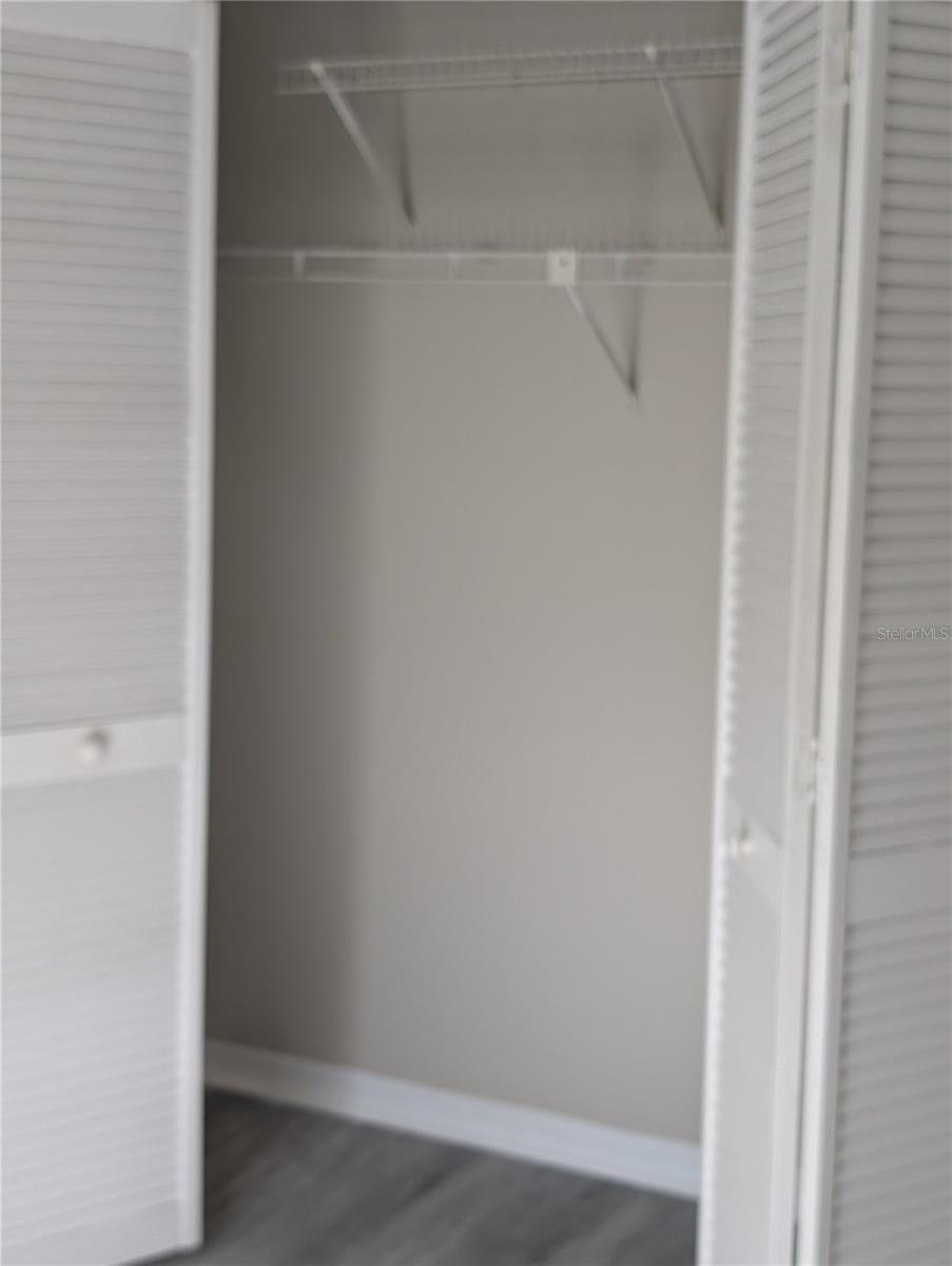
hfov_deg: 29.7
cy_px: 633
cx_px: 476
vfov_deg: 38.9
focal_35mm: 49
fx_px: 1793
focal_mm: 6.9
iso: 48
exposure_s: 1/43.9
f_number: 1.68
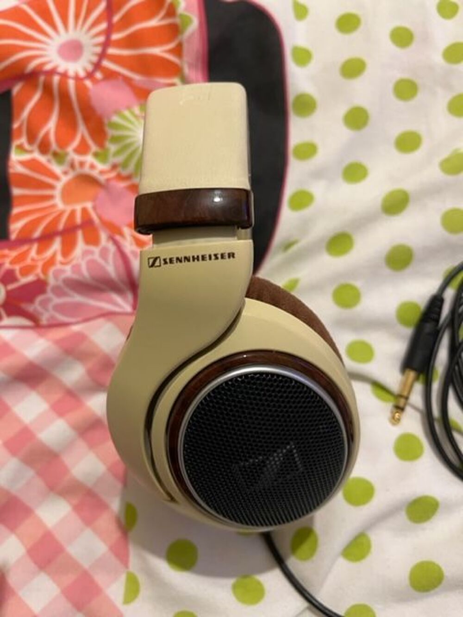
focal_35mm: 26
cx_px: 232
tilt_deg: -71.9
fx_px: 464
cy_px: 308
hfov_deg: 53.1
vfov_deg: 67.3
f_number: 1.6
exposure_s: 1/50
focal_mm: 5.1
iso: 250
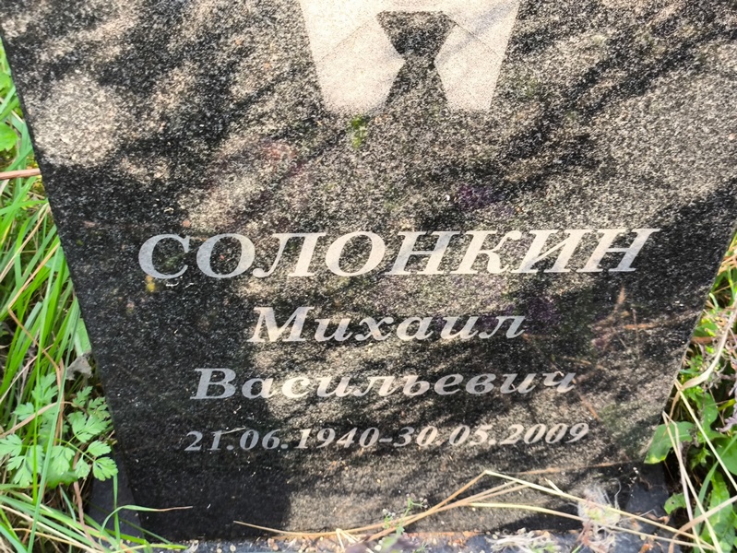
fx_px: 1065
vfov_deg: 29.1
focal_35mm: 50
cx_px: 368
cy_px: 276
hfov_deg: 38.2
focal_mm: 4.71
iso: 64
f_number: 1.7
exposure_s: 1/50
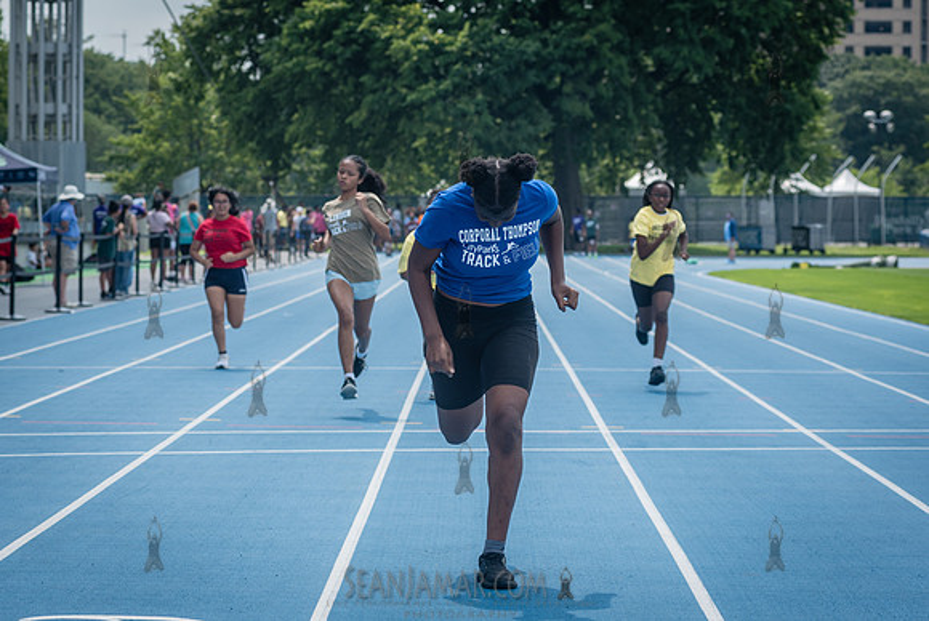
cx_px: 427
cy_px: 287
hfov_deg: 17.0
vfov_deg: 11.4
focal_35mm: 121
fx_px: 3115
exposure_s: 1/800
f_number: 5
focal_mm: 92
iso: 160
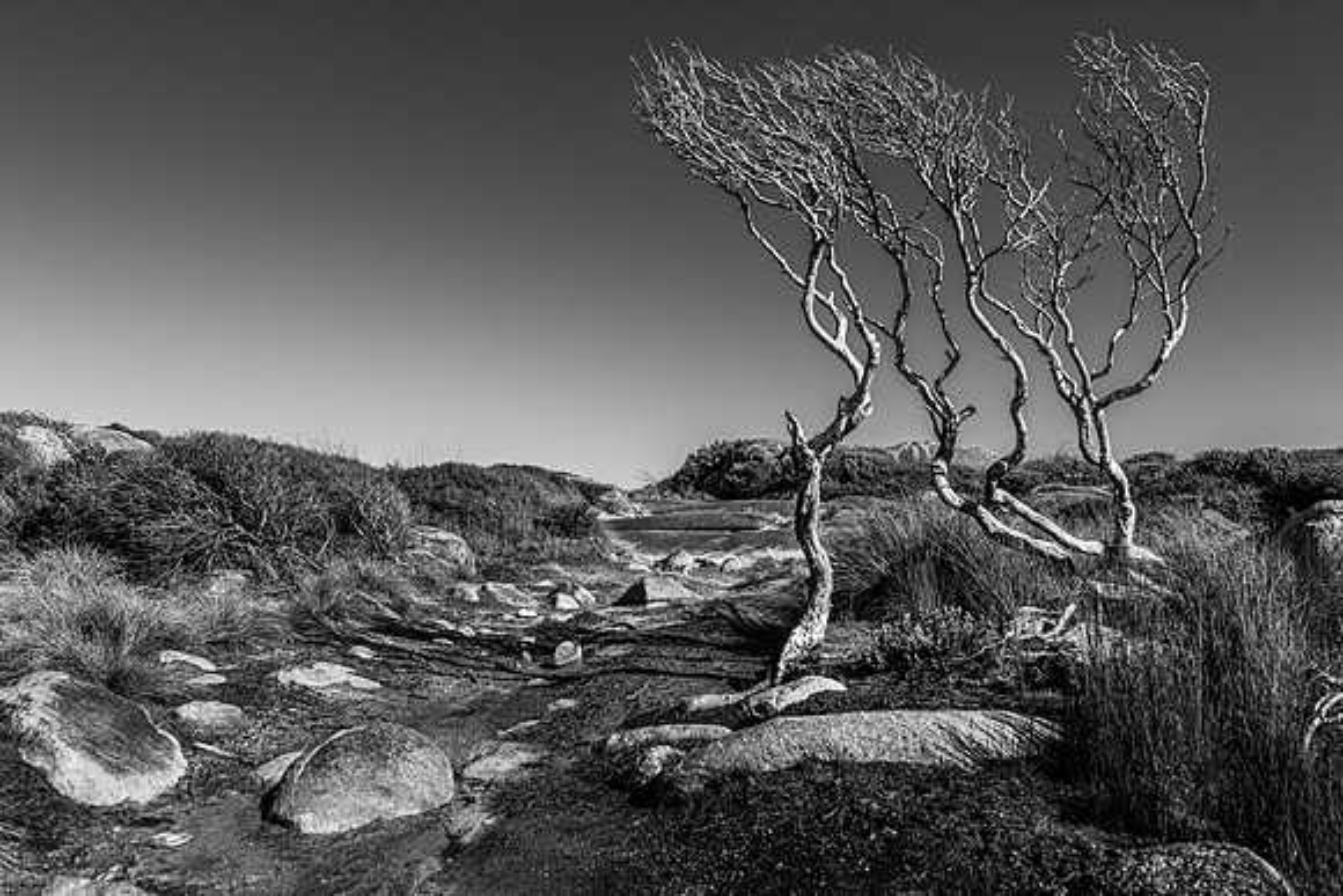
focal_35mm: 29
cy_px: 448
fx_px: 1082
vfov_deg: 45.0
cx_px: 672
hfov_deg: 63.6
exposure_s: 1/1600
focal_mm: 29
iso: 200
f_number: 6.3
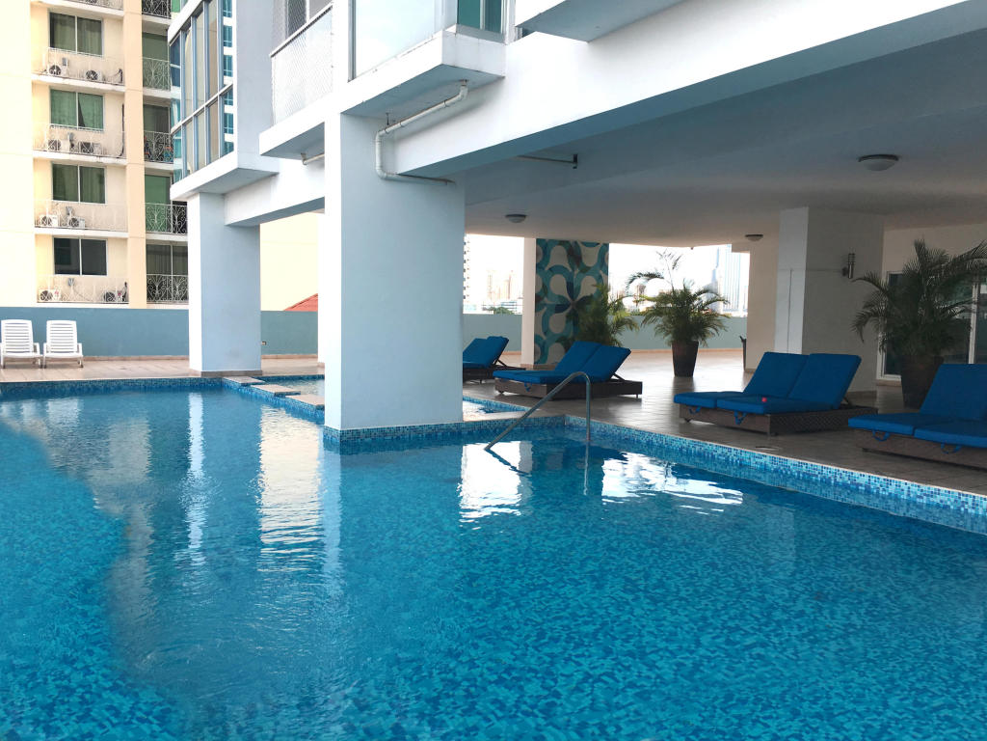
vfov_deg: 48.2
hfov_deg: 61.7
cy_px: 370
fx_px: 827
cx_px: 494
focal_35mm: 29
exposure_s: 1/484
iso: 25
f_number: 2.2
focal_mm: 4.15
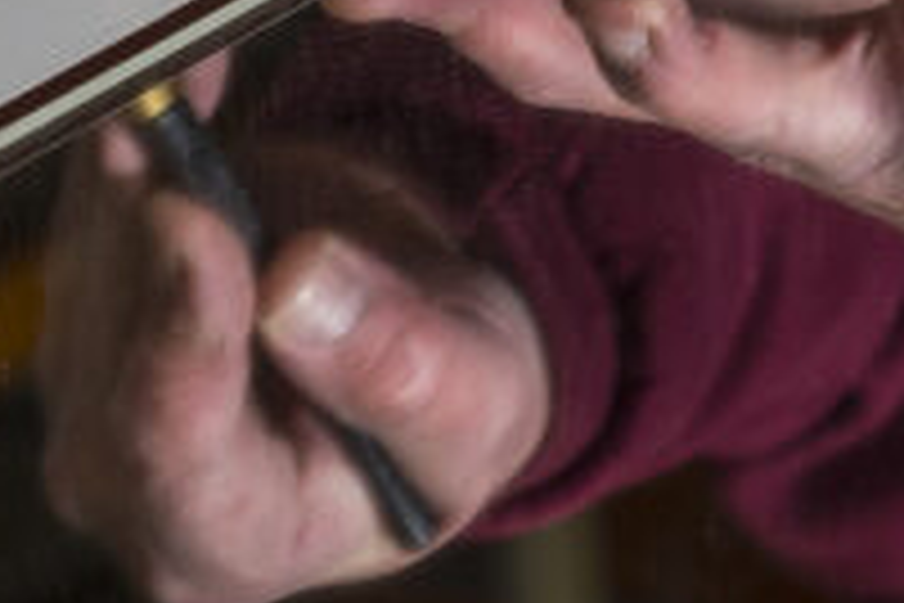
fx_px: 8462
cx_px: 333
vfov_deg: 4.1
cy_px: 0
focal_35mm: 337
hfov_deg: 6.1
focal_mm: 66
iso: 100
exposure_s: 1/80
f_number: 5
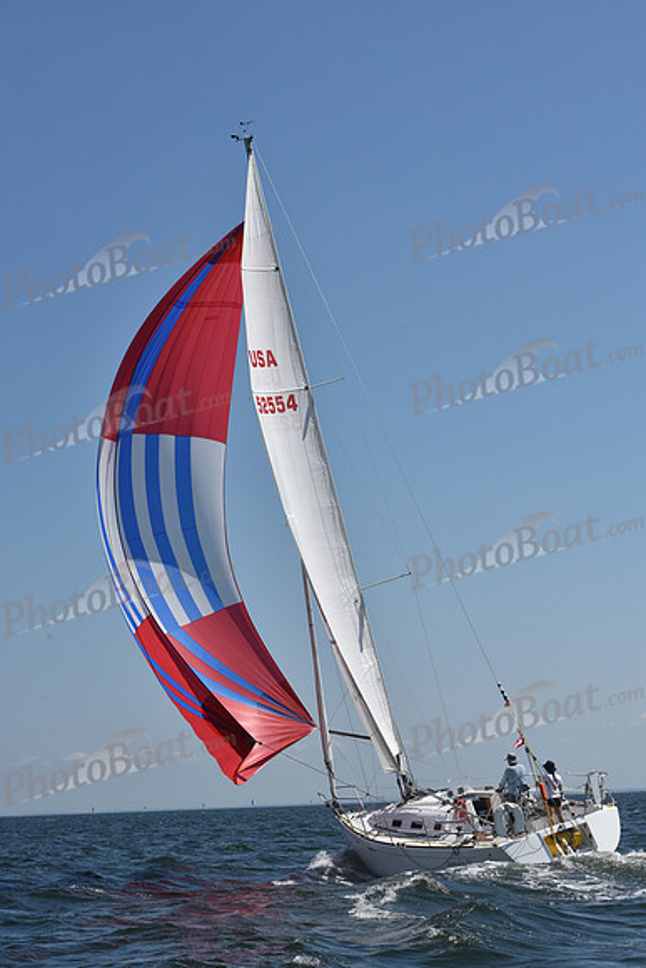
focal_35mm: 70
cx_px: 323
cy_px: 484
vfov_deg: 28.8
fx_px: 1883
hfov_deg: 19.5
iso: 320
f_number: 11
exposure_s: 1/1250
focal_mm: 70
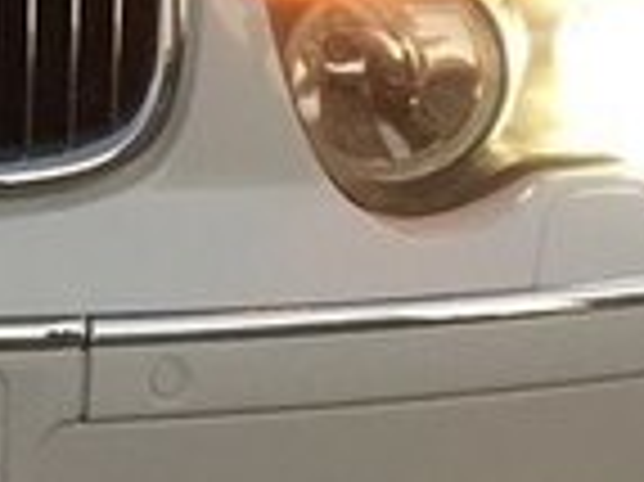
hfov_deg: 13.3
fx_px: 2491
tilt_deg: -3.2
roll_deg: +1.3
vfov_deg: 10.8
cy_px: -151
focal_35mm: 134
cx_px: -504
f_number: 2.2
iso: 80
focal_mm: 4.15
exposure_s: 1/33
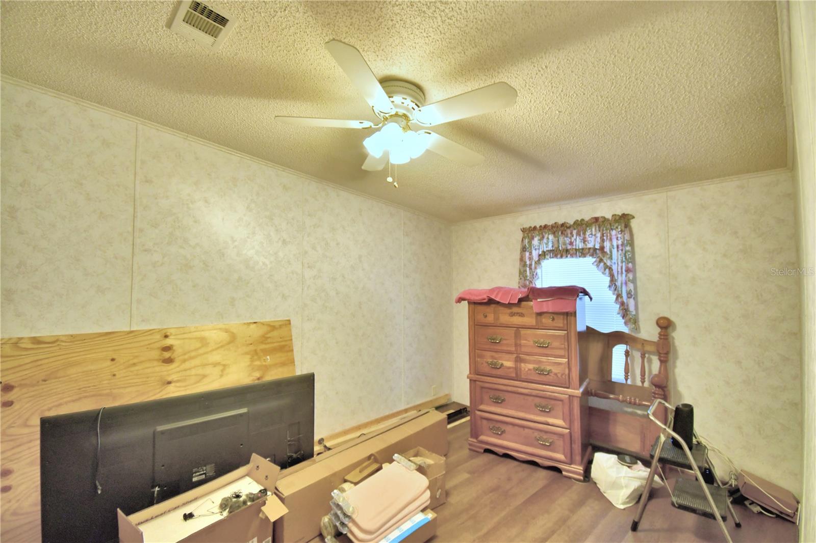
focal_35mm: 15
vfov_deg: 77.3
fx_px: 340
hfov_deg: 100.4
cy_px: 272
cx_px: 408
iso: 400
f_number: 4.5
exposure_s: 1/30
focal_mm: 10
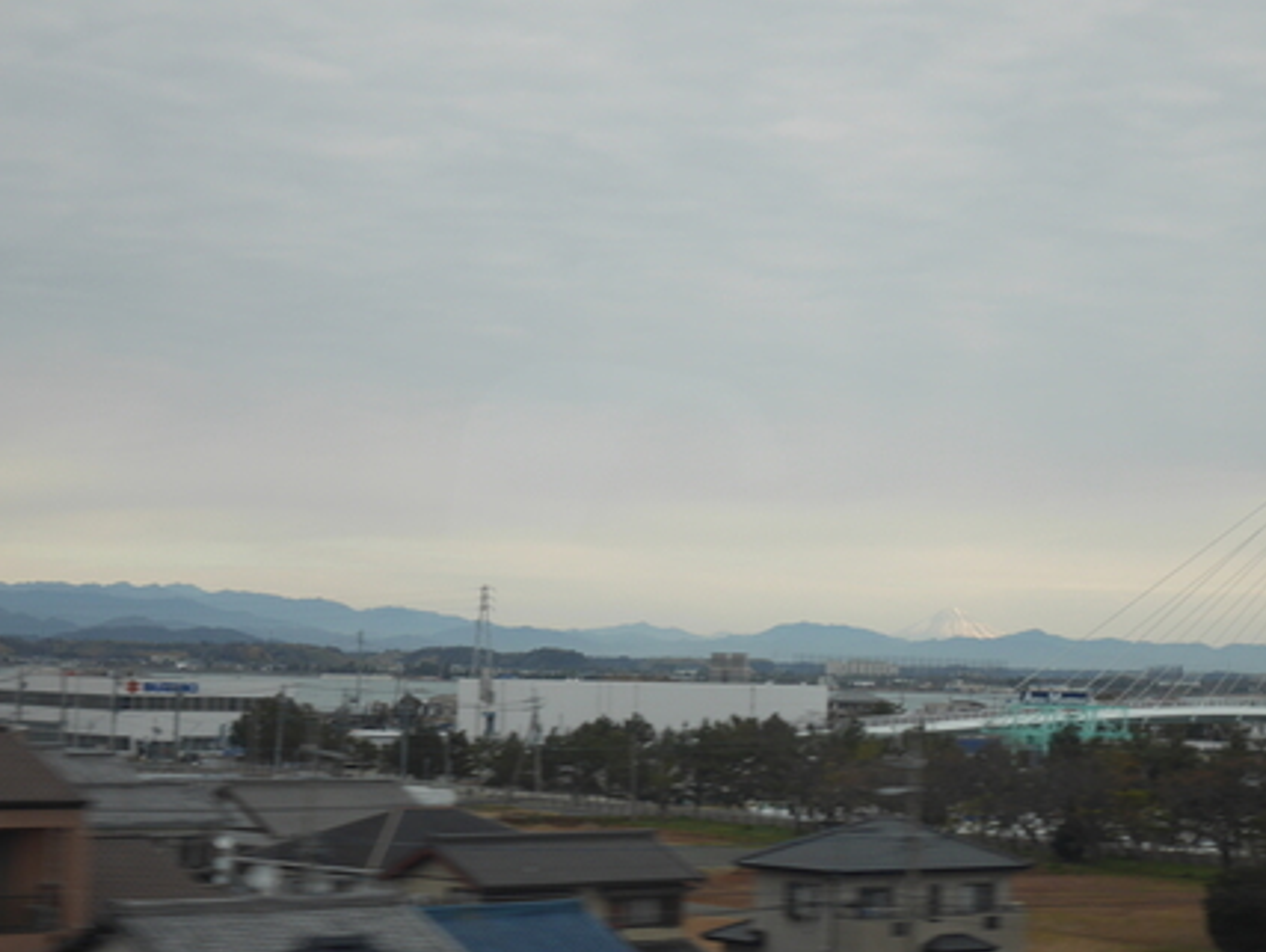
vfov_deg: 16.4
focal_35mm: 90
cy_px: 494
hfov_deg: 21.7
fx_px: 3294
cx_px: 821
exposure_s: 1/125
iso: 200
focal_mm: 32
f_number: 5.6
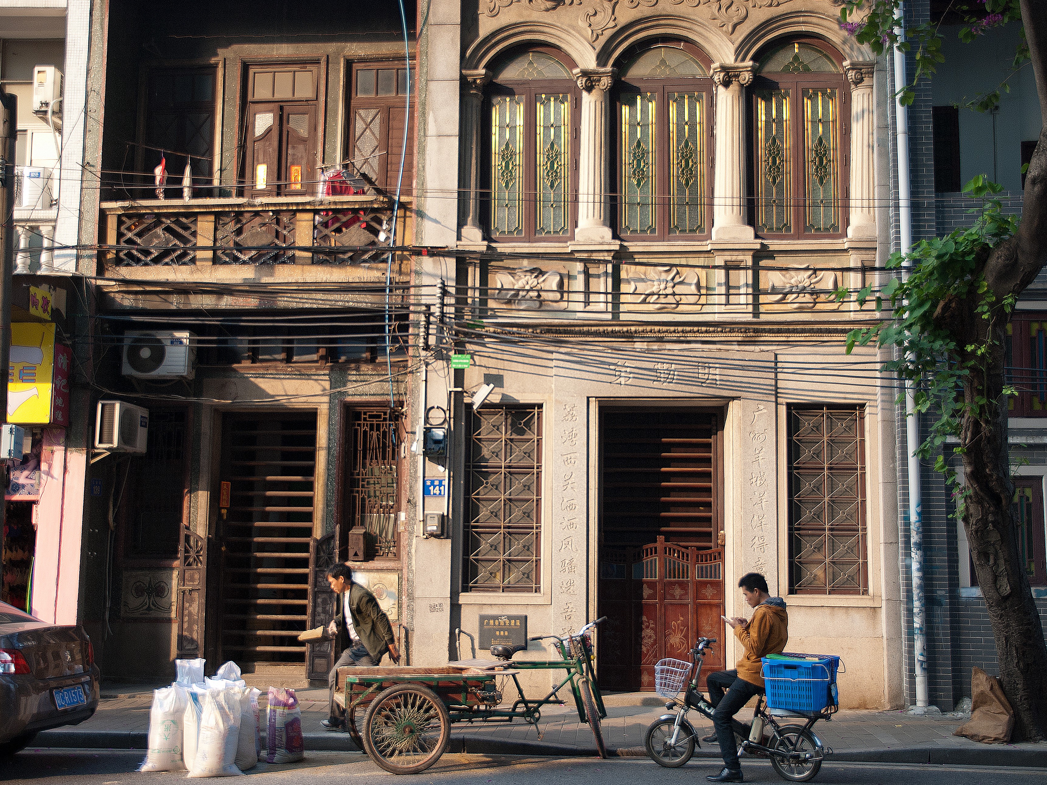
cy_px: 395
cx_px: 499
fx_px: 1089
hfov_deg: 51.3
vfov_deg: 39.7
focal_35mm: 36
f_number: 3
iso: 140
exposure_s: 1/250
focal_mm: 22
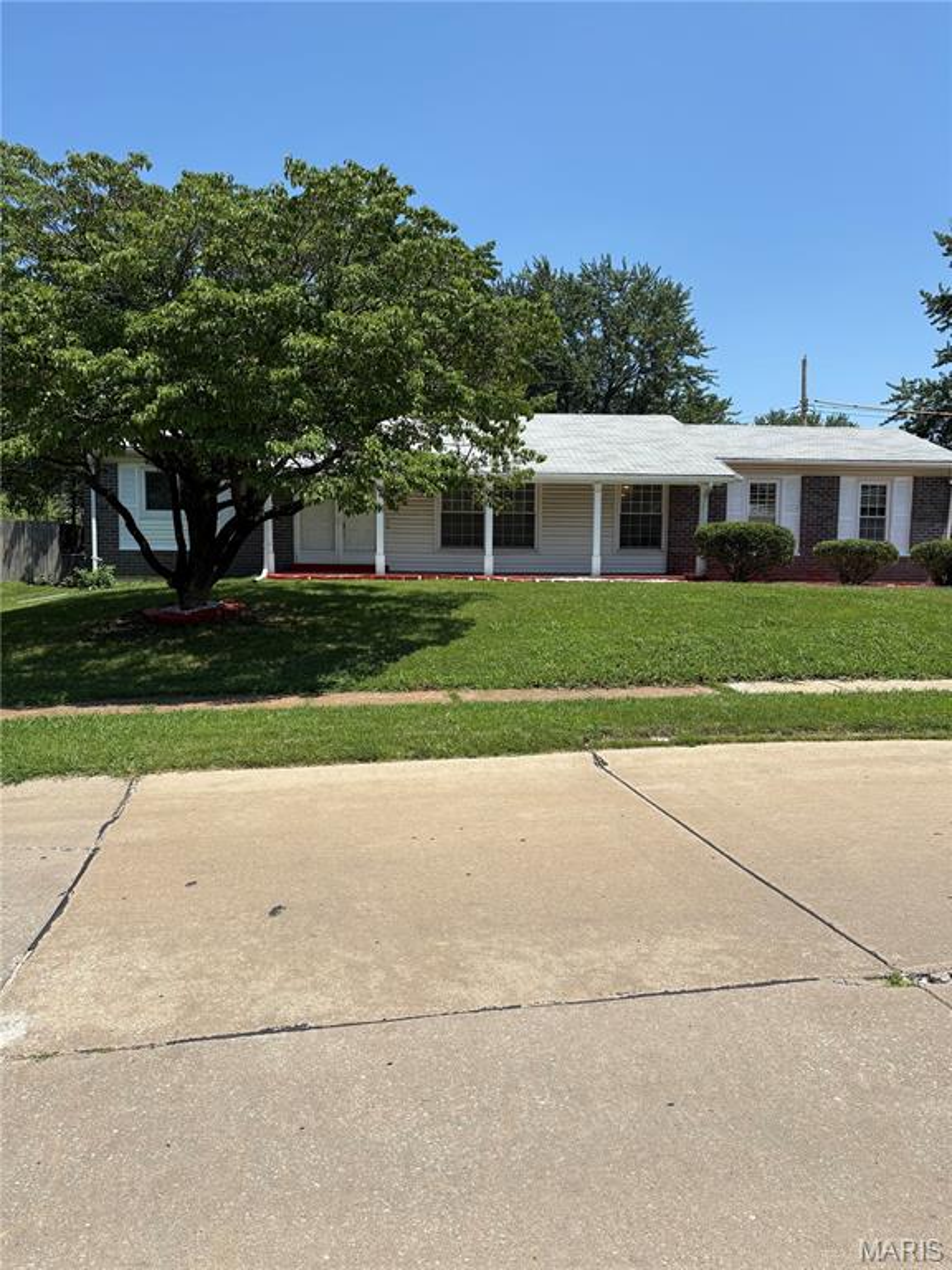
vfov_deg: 67.3
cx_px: 476
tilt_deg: -5.2
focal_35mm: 26
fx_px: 953
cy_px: 635
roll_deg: -0.9
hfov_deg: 53.1
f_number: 1.6
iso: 50
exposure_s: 1/3623
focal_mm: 5.96
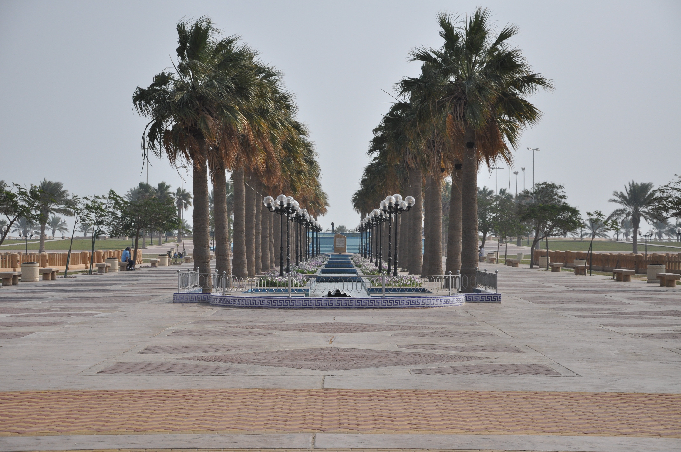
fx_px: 1757
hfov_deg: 21.9
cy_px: 226
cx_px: 340
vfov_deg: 14.7
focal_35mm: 93
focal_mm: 62
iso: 400
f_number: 5.6
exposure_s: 1/4000
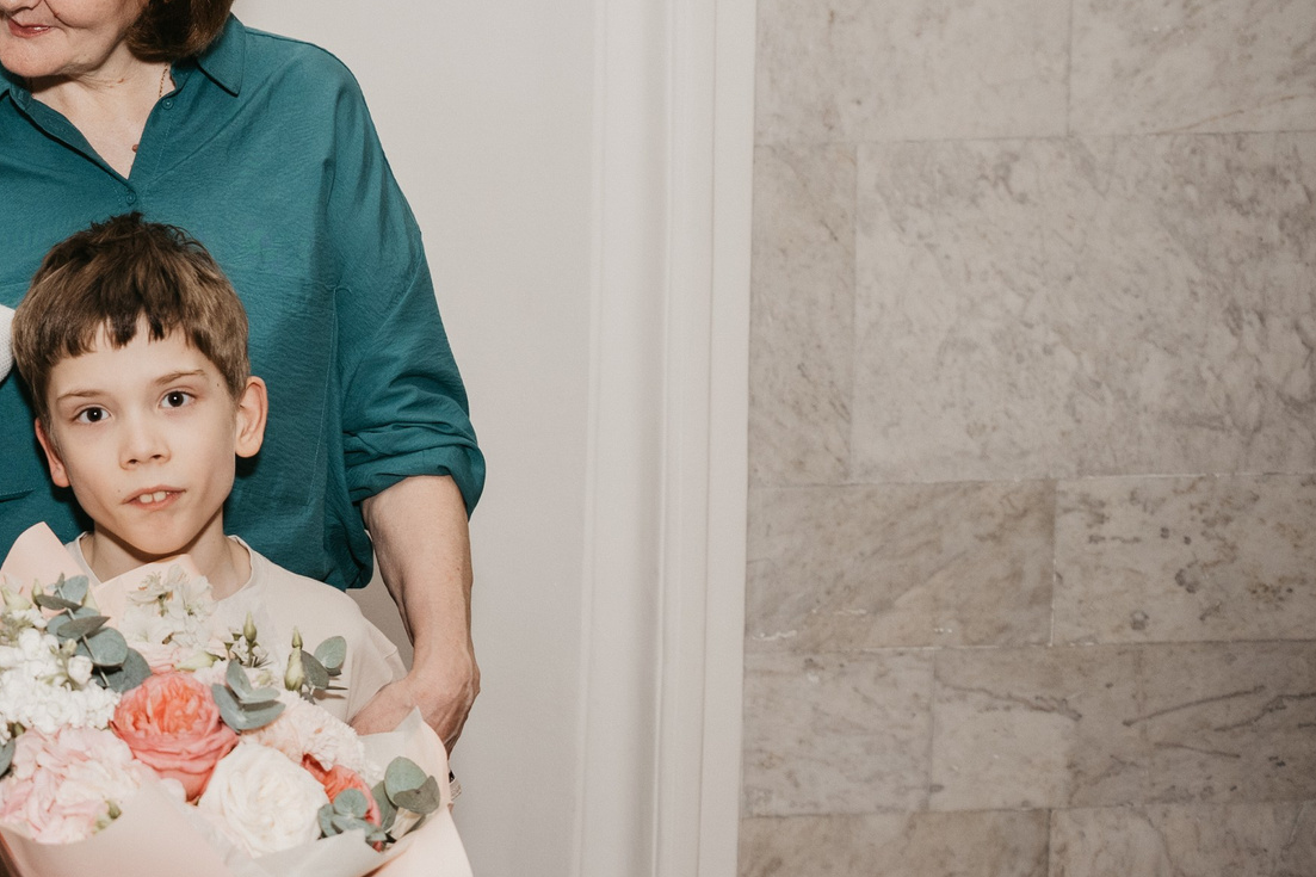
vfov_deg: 20.8
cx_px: -200
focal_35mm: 65
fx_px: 2376
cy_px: 226
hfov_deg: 27.7
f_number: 4
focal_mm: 28
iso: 400
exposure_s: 1/160
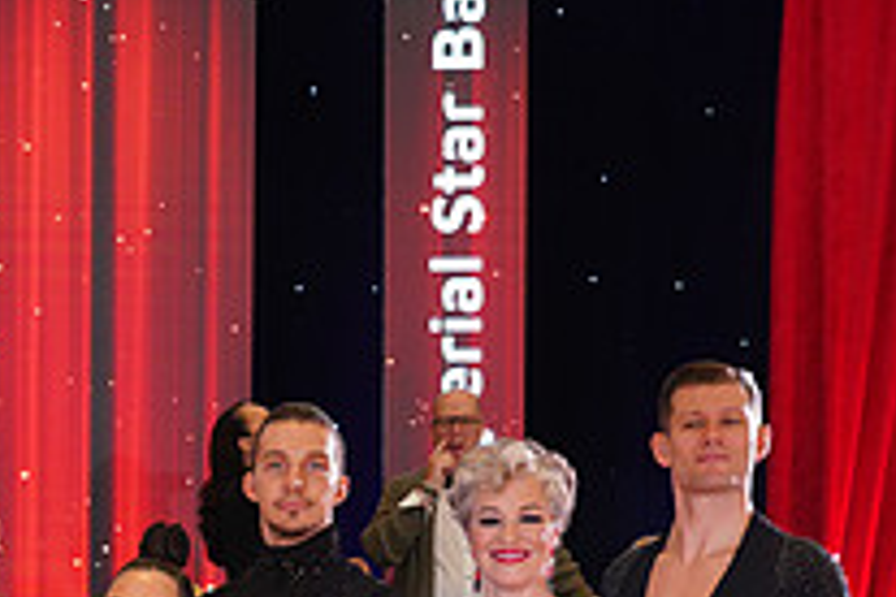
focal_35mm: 101
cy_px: 820
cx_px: -117
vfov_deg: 13.0
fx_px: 2514
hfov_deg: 19.3
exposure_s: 1/160
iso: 1600
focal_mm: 36
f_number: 4
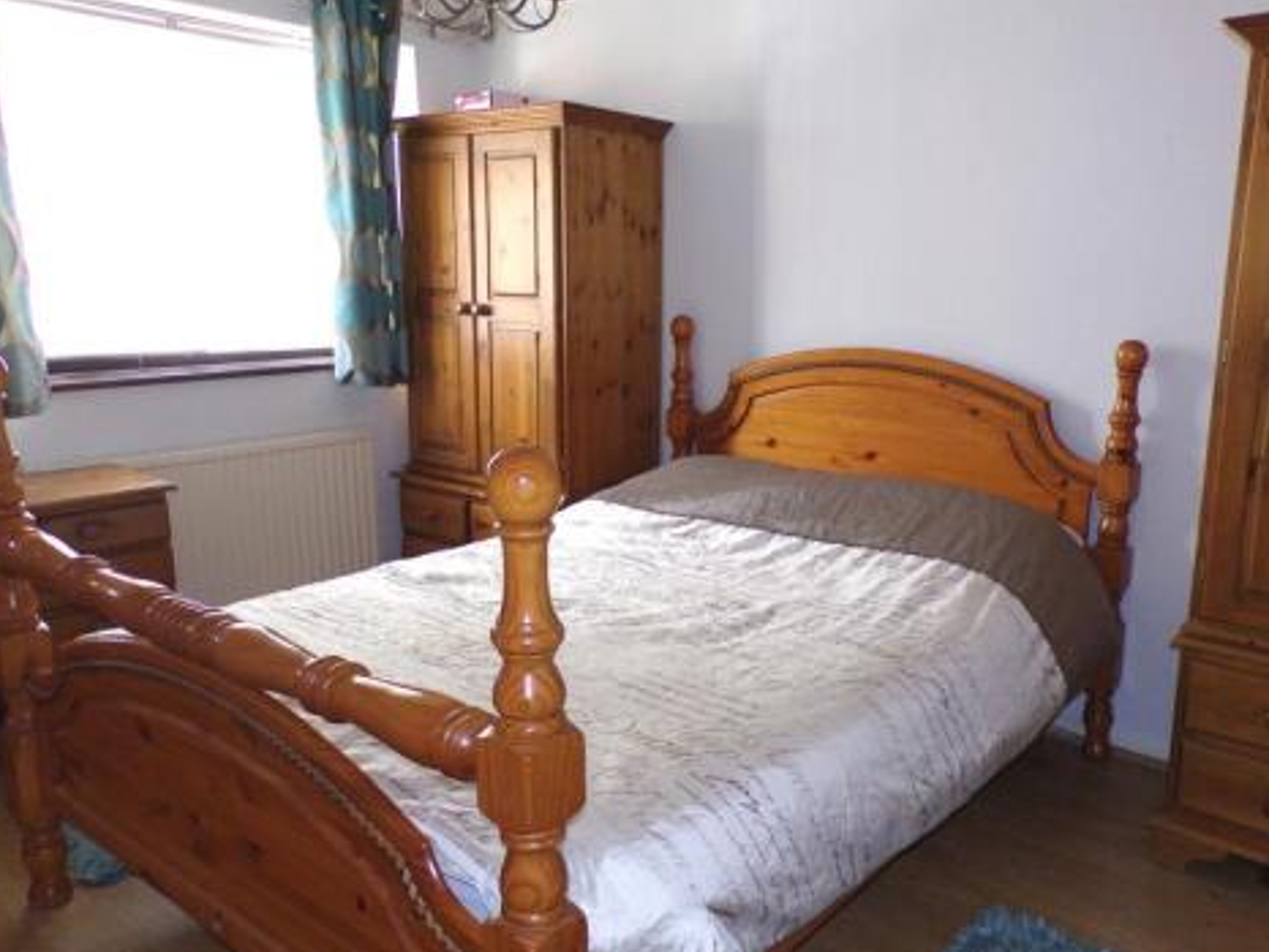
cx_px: 758
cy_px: 499
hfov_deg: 59.5
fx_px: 1100
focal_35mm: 30
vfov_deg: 46.8
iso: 178
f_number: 3
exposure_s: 1/34
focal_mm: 4.3
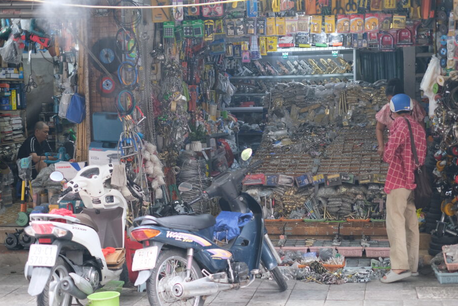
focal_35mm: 59
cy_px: 161
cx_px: 252
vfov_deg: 23.0
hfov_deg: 33.9
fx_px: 751
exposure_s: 1/100
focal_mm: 35
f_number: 1.8
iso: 320
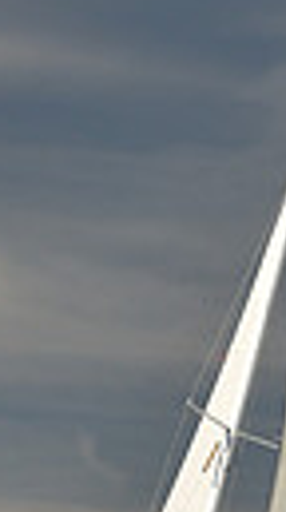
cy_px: 496
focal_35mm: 448
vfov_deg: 4.8
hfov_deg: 2.7
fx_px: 6076
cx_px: 141
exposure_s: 1/640
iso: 250
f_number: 7.1
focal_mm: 95
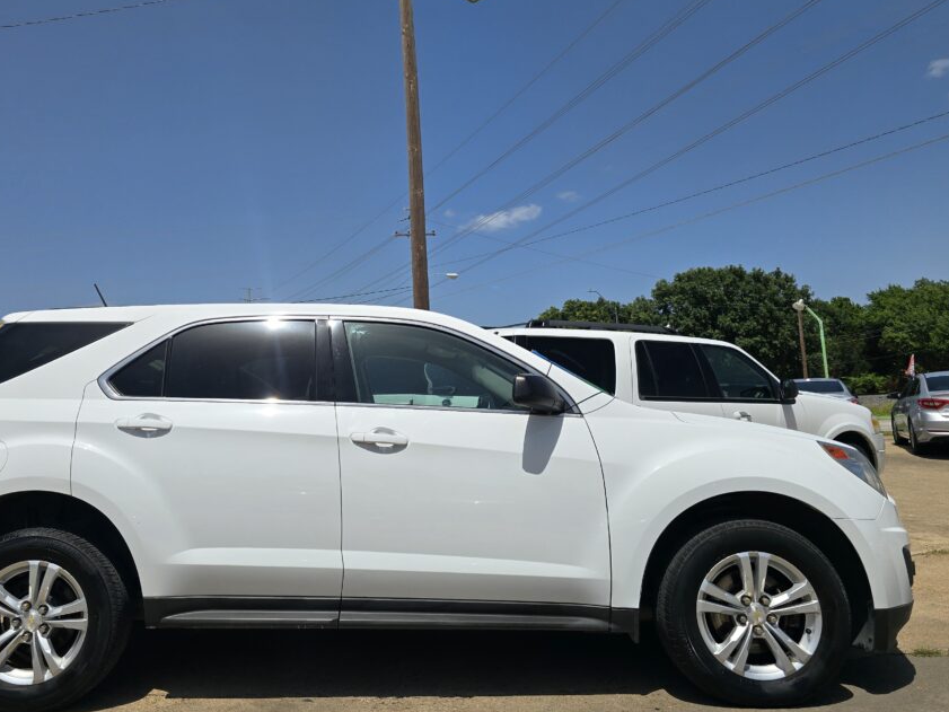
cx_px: 388
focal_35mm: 28
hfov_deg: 63.0
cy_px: 315
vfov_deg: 49.7
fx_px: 768
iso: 12
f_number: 1.7
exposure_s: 1/1597
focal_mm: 6.3
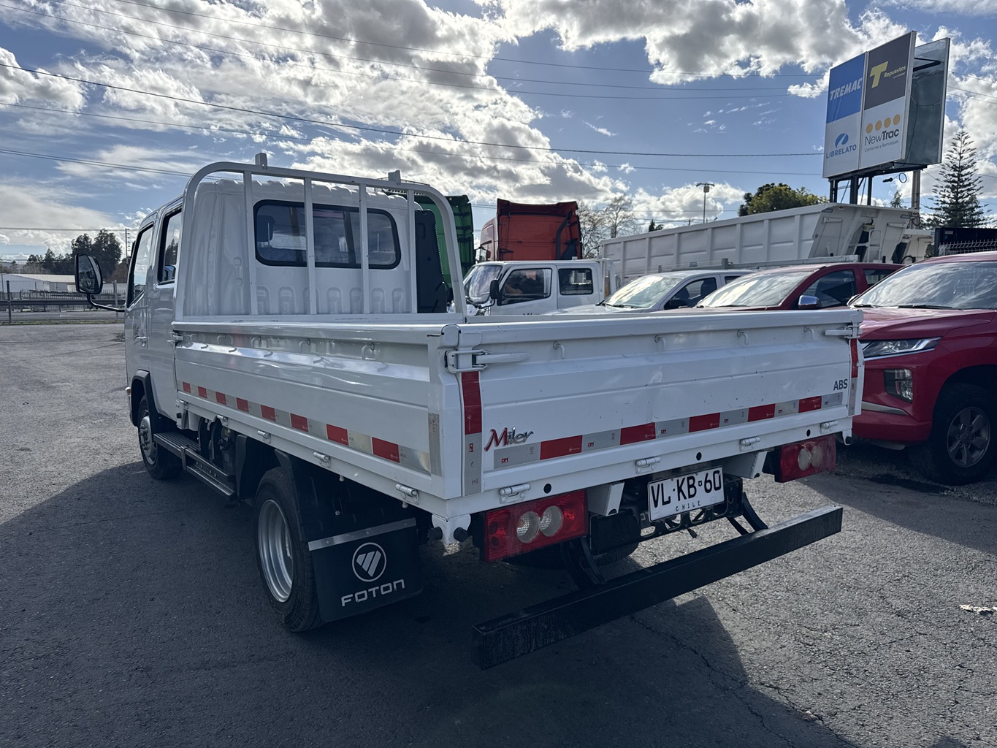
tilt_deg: -6.2
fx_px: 691
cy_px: 374
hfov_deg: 71.6
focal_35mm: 24
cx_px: 498
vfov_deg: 56.8
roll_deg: -0.2
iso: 80
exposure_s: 1/5814
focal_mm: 6.76
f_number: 1.78
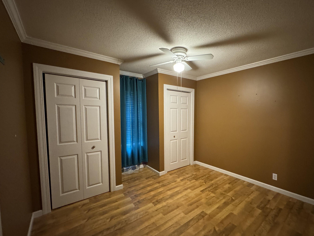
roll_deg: +0.5
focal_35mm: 16
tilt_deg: -3.8
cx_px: 178
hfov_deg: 93.9
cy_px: 124
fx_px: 145
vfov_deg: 78.0
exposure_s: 1/40
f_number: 2.2
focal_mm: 2.22
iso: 1000
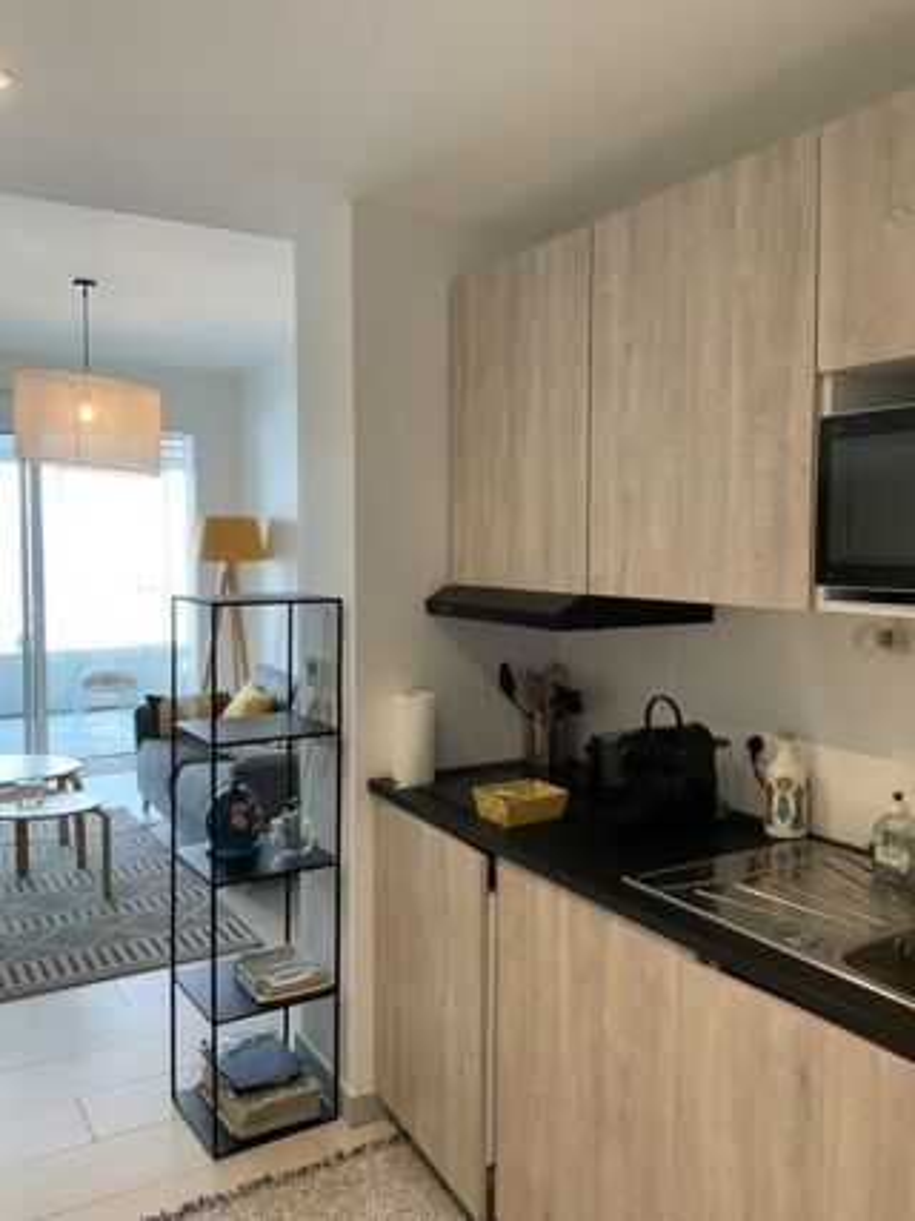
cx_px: 458
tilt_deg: -4.7
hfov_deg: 48.2
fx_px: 1023
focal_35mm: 29
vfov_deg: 61.7
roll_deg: -0.3
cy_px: 610
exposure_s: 1/50
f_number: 1.8
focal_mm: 3
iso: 64
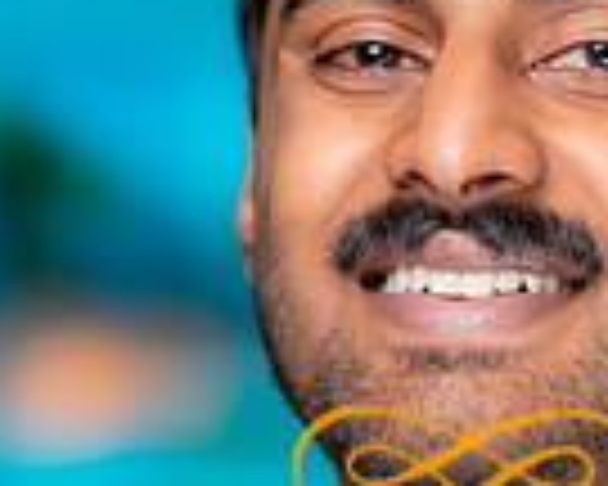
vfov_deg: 4.5
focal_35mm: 344
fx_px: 6190
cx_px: 216
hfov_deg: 5.6
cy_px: 299
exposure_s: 1/200
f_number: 2
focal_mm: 85
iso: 100
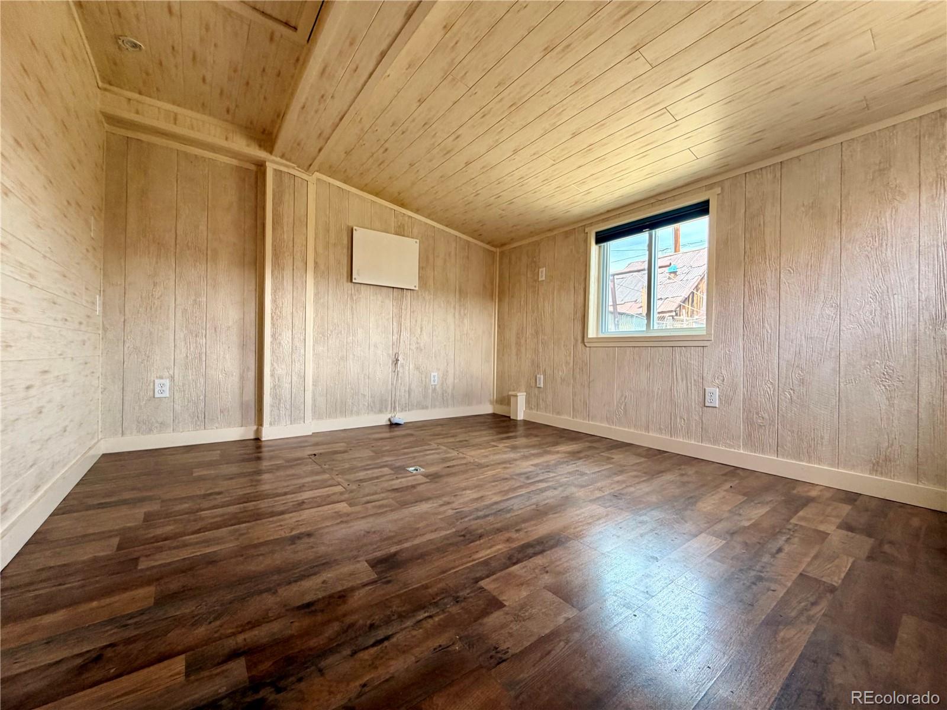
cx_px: 474
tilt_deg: -1.1
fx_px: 383
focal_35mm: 14
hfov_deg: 102.1
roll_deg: -1.4
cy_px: 355
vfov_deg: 85.7
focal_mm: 2.22
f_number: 2.2
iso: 160
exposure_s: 1/121
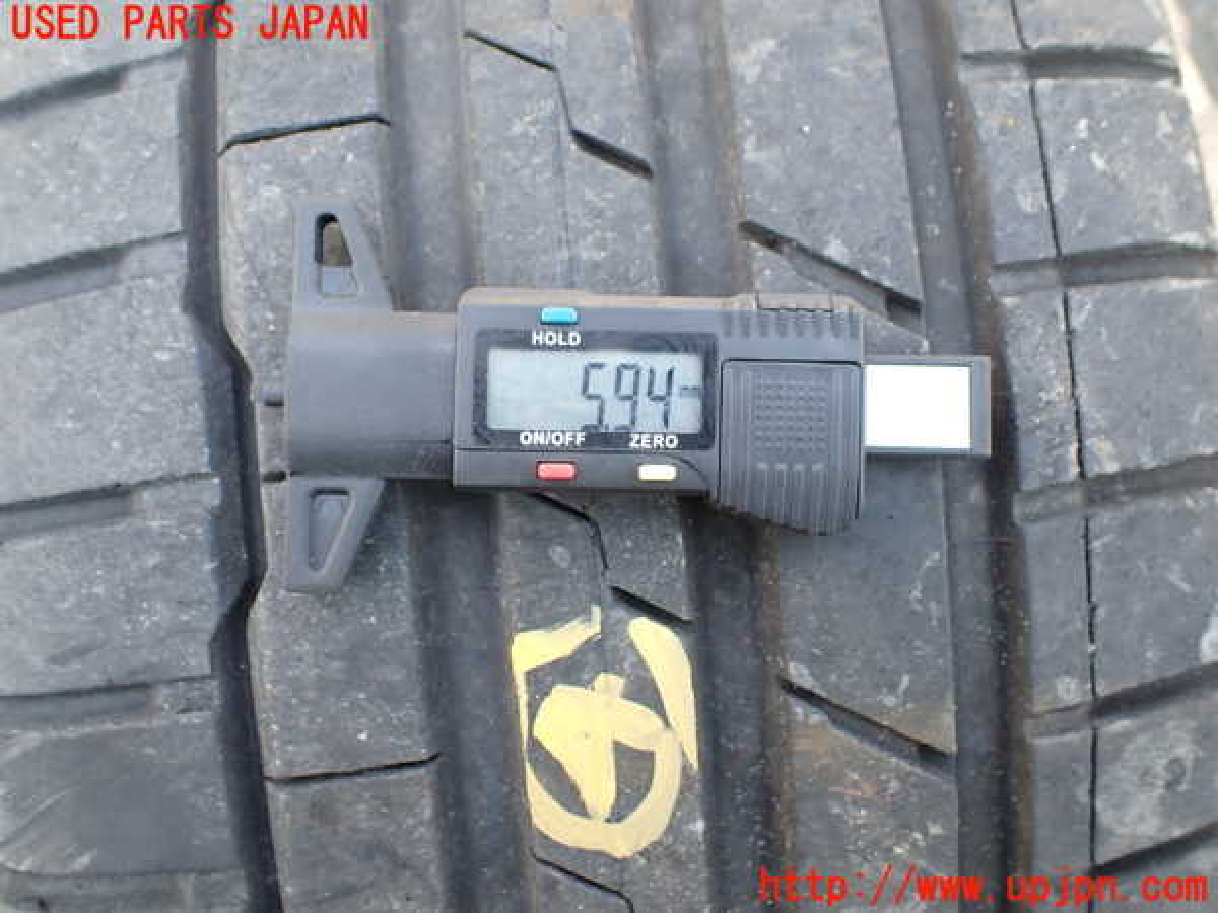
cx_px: 609
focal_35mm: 30
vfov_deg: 46.8
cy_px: 456
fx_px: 1056
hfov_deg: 60.0
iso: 160
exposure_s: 1/125
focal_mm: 5.4
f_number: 2.3
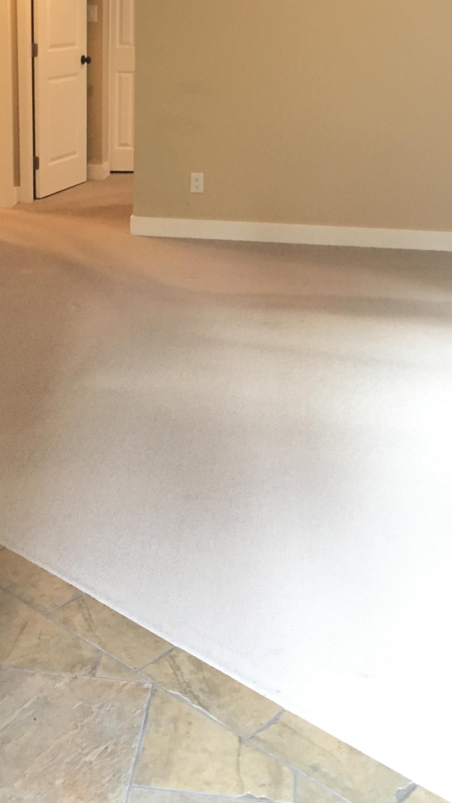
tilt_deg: -16.3
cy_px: 251
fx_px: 1065
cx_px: 164
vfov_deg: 40.7
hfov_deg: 23.9
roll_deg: -0.2
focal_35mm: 50
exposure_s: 1/30
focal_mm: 4.15
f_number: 2.2
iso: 160
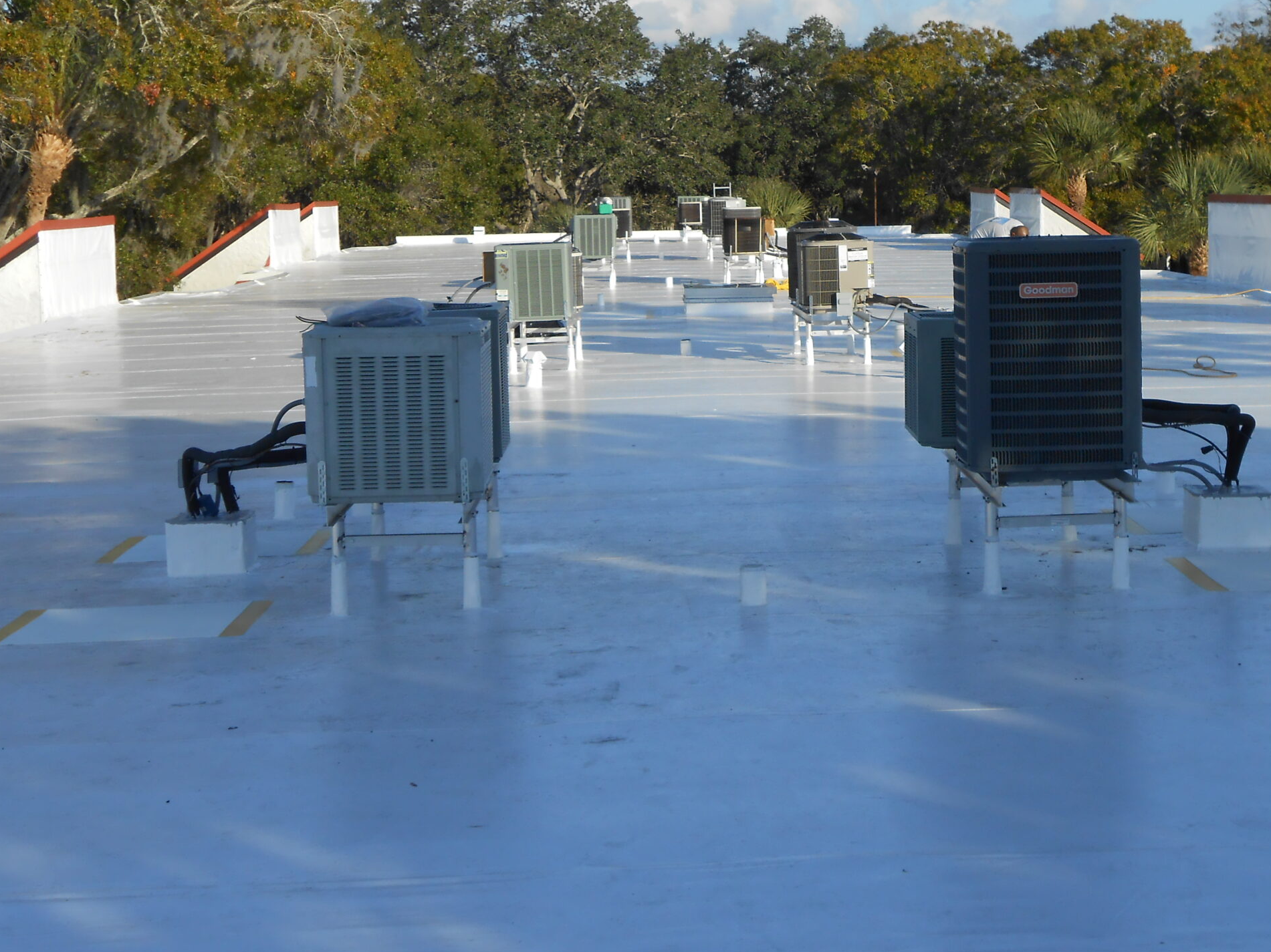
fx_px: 2423
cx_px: 756
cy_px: 442
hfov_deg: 29.3
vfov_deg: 22.2
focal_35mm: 66
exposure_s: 1/500
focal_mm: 8.8
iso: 80
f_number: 4.8
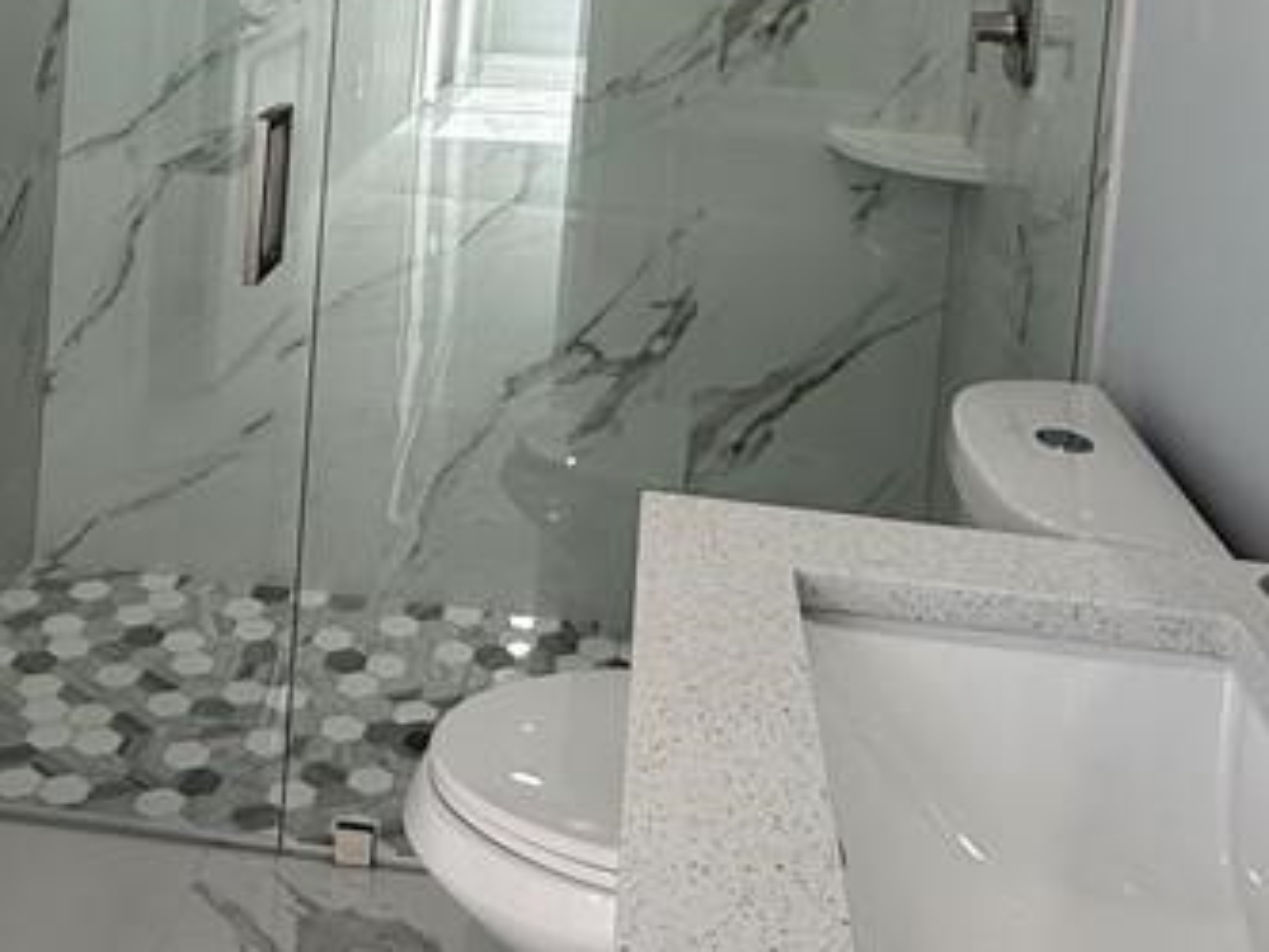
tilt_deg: -3.1
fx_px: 1577
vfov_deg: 30.3
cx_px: 545
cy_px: -80
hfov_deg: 43.7
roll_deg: -4.2
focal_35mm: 43
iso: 80
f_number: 2.2
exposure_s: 1/99
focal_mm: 2.22
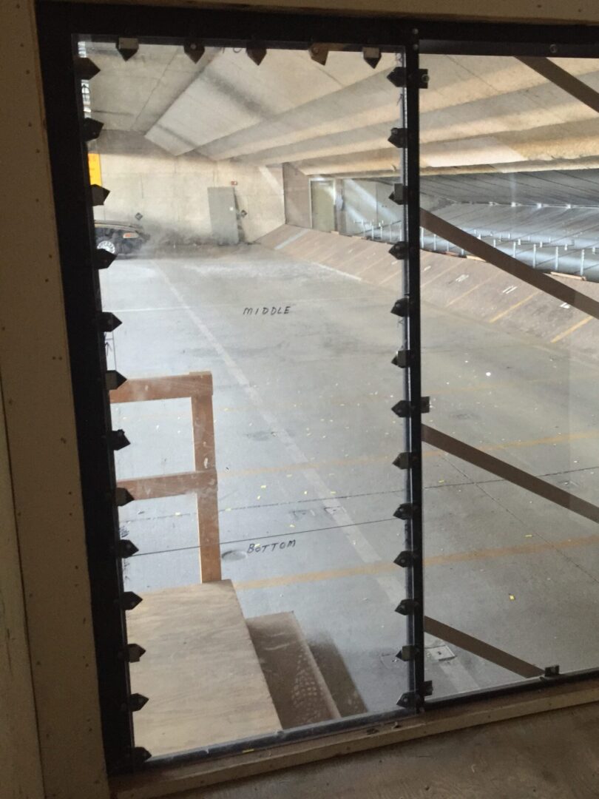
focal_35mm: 29
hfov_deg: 48.2
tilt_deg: -10.0
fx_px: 669
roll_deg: +1.4
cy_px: 400
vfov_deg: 61.7
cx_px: 300
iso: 250
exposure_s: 1/20
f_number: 2.2
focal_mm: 4.15
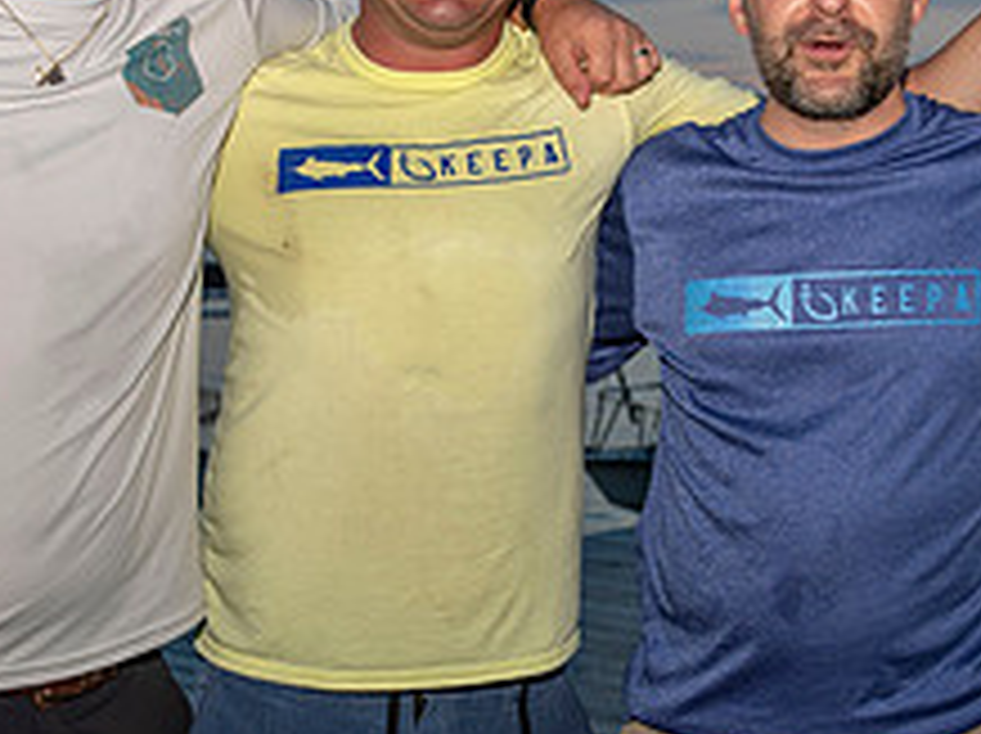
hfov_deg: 22.5
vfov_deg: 16.9
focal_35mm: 87
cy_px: 369
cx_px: 450
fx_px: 2463
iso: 200
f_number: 5
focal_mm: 34
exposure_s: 1/200
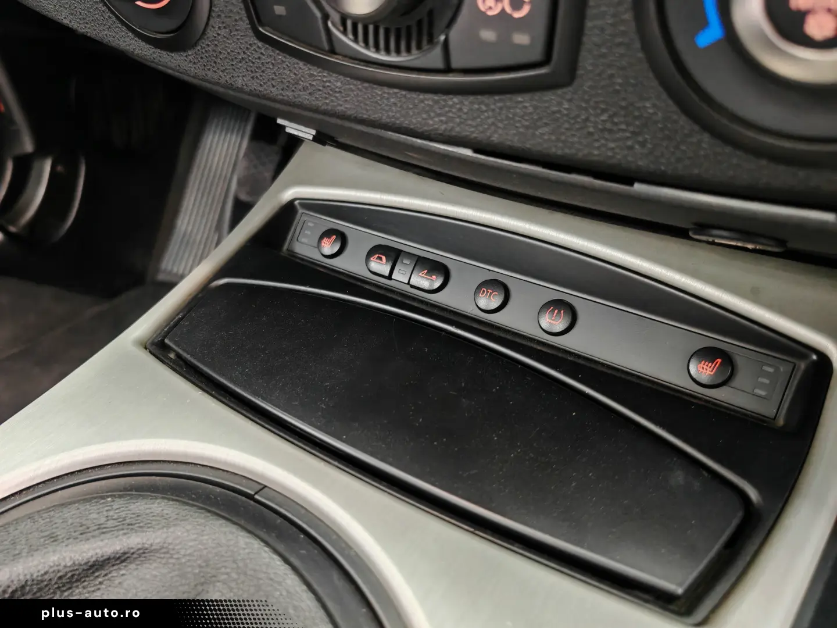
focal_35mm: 26
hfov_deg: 67.3
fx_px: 629
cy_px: 314
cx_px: 418
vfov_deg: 53.1
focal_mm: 5.4
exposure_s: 1/33
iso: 640
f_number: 1.6
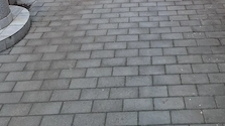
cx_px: 137
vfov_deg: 23.0
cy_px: -45
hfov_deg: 45.2
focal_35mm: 45
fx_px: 268
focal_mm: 5.4
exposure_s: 1/100
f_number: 1.8
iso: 400
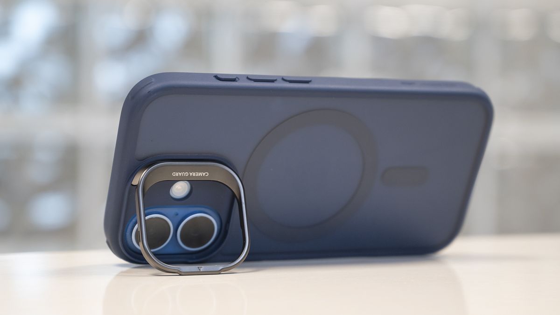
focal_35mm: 87
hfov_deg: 24.5
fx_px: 1292
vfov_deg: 13.9
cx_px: 274
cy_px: 161
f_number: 4.5
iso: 400
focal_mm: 70
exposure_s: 1/60
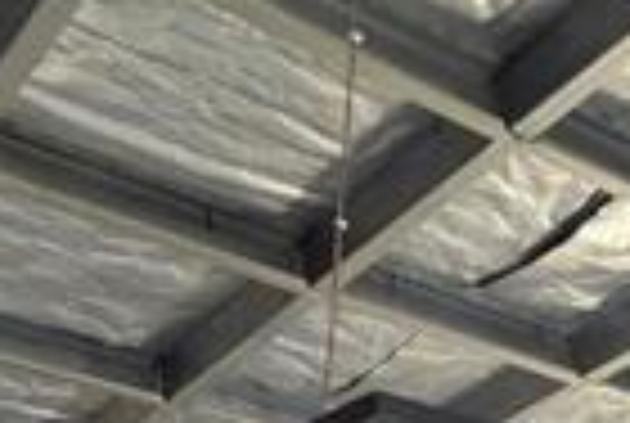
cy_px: 1098
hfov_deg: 23.2
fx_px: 1350
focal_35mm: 77
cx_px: 824
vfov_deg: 12.6
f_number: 1.9
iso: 250
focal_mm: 2.2
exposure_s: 1/100
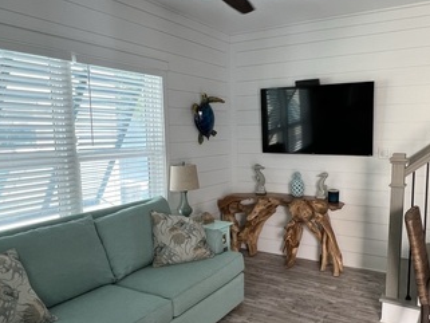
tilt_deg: -7.0
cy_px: 176
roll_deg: +0.6
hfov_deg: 64.6
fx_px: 336
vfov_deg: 51.3
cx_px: 262
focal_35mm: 27
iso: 80
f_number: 1.8
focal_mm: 1.57
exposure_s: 1/99
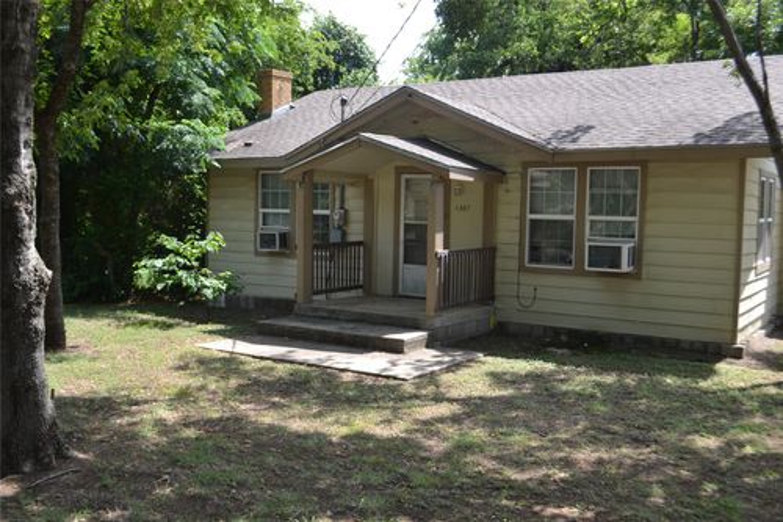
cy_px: 261
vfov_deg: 36.8
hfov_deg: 53.1
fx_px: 783
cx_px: 392
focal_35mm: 36
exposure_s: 1/125
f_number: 5.6
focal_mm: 24
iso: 100
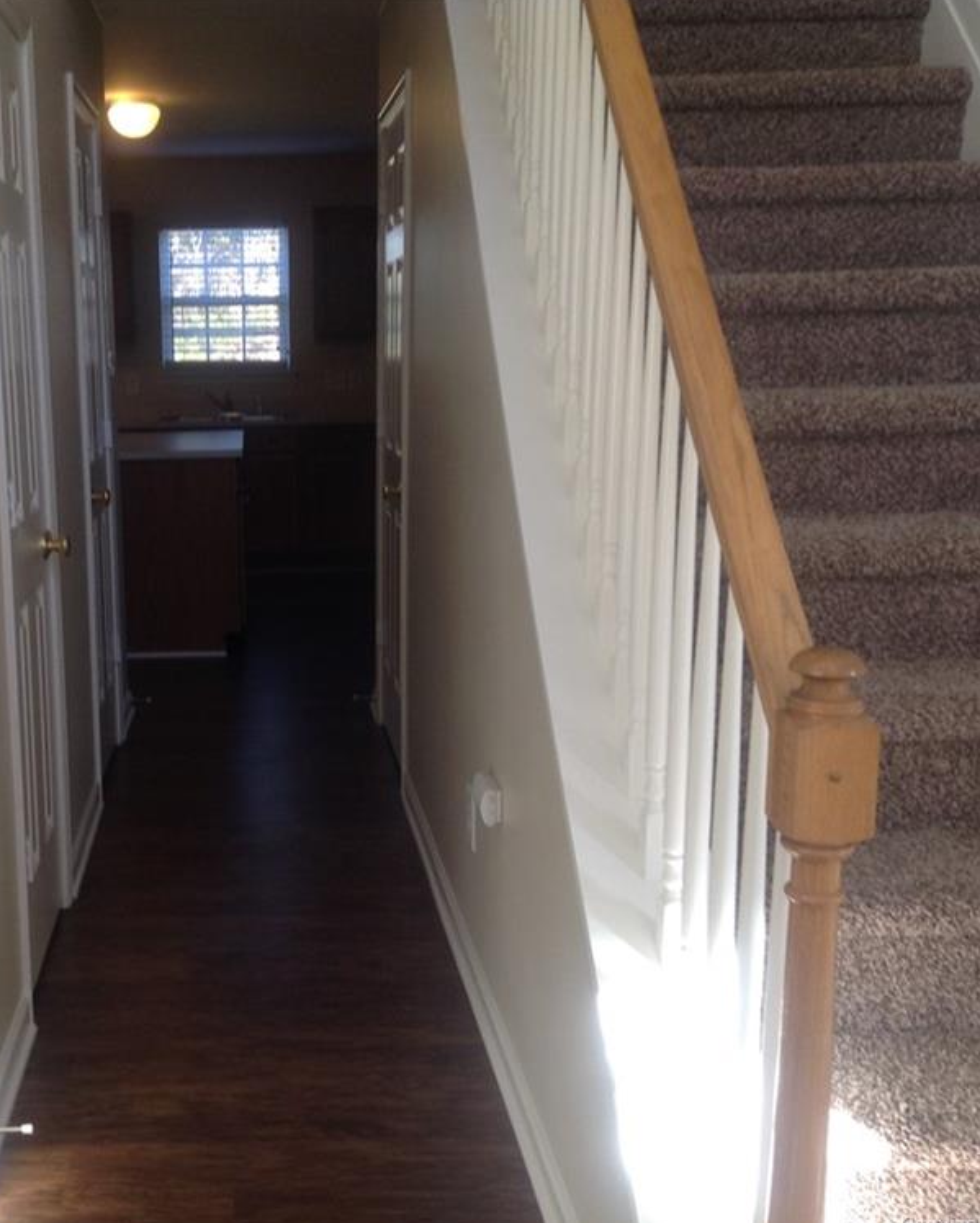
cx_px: 249
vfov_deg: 42.0
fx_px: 1594
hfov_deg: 33.5
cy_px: 615
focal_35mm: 44
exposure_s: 1/24
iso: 32
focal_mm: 3.3
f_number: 2.4
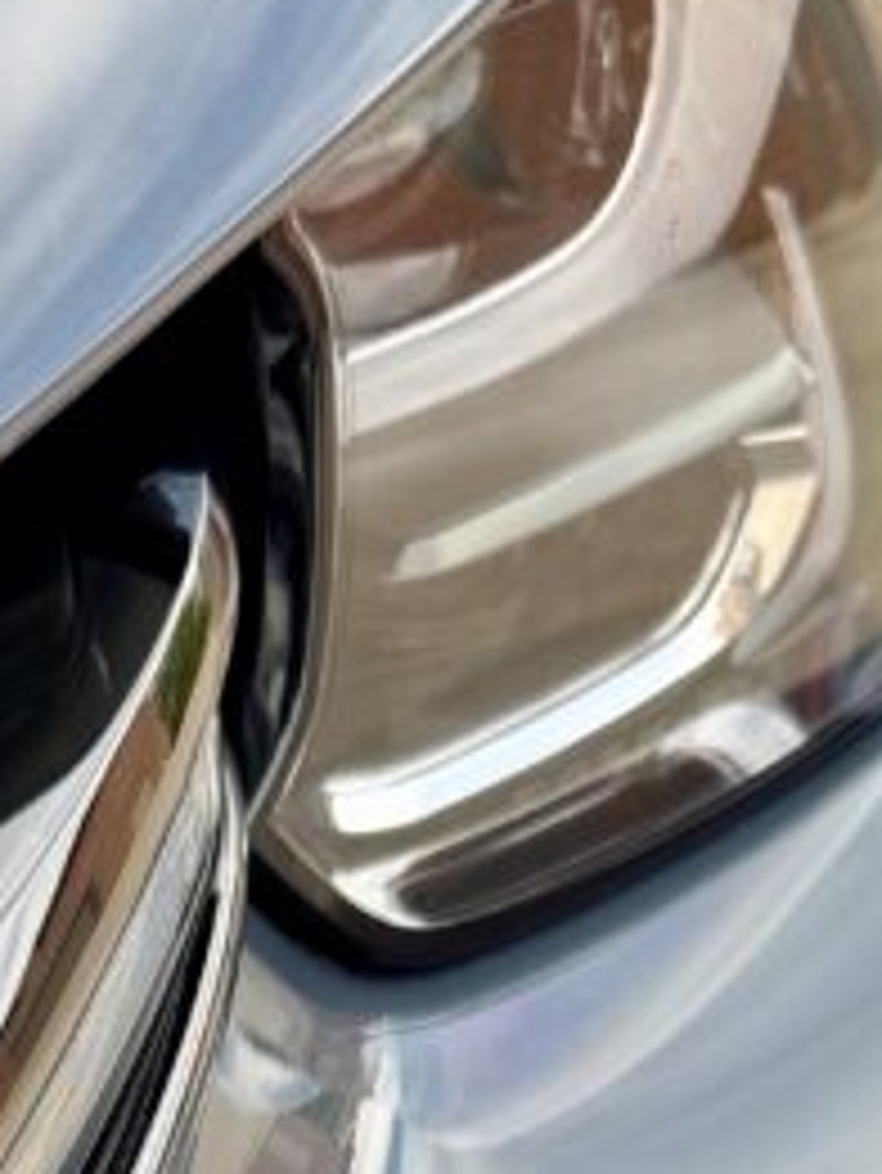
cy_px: 2020
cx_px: 32
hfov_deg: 15.5
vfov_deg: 17.5
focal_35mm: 94
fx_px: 3191
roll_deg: +0.0
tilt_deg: -40.8
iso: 80
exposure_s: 1/383
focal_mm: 6.76
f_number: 1.78
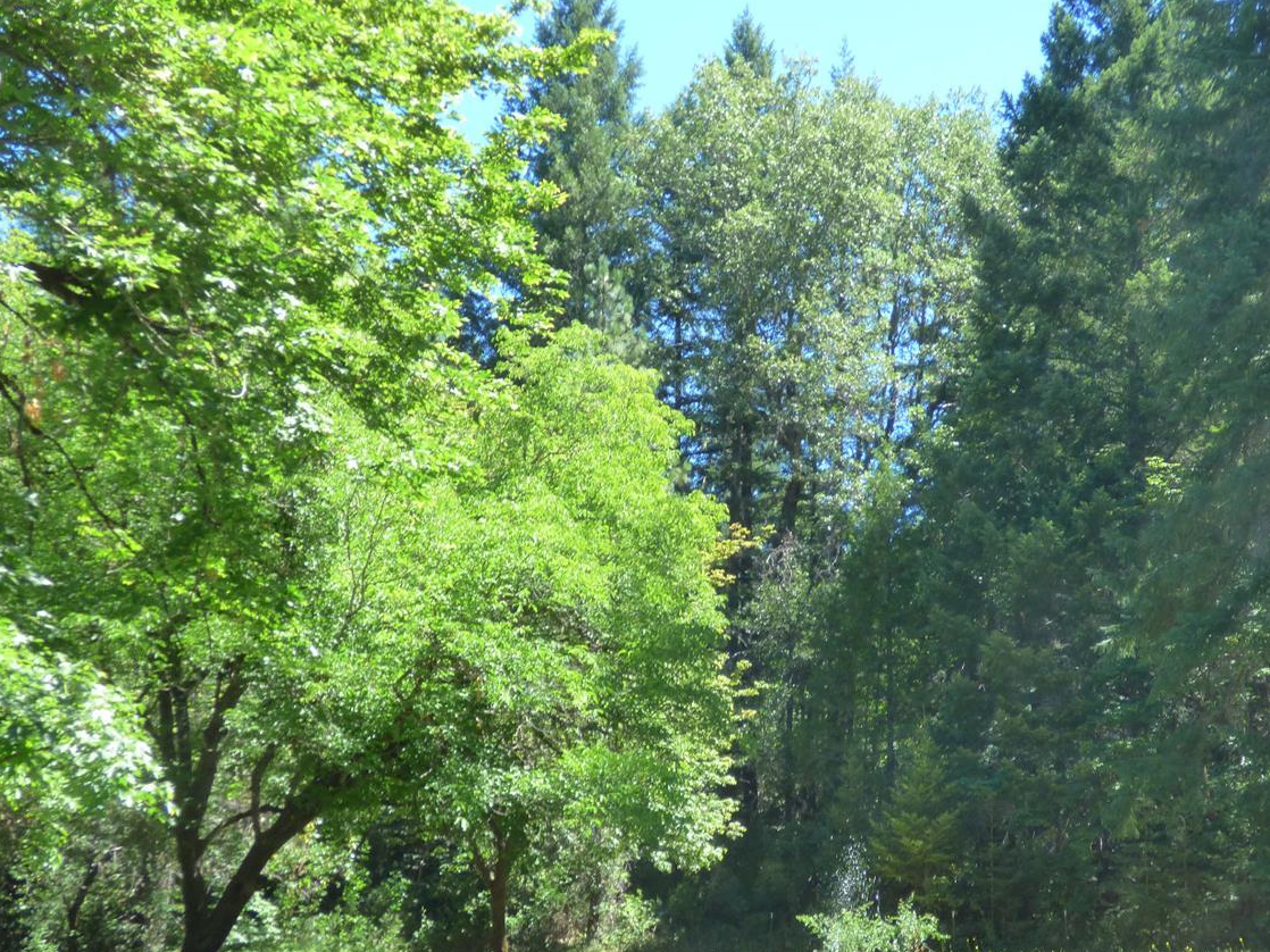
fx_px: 2017
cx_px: 783
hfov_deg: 34.8
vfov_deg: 26.5
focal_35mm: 55
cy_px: 604
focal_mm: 7.07
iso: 160
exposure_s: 1/200
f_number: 3.6
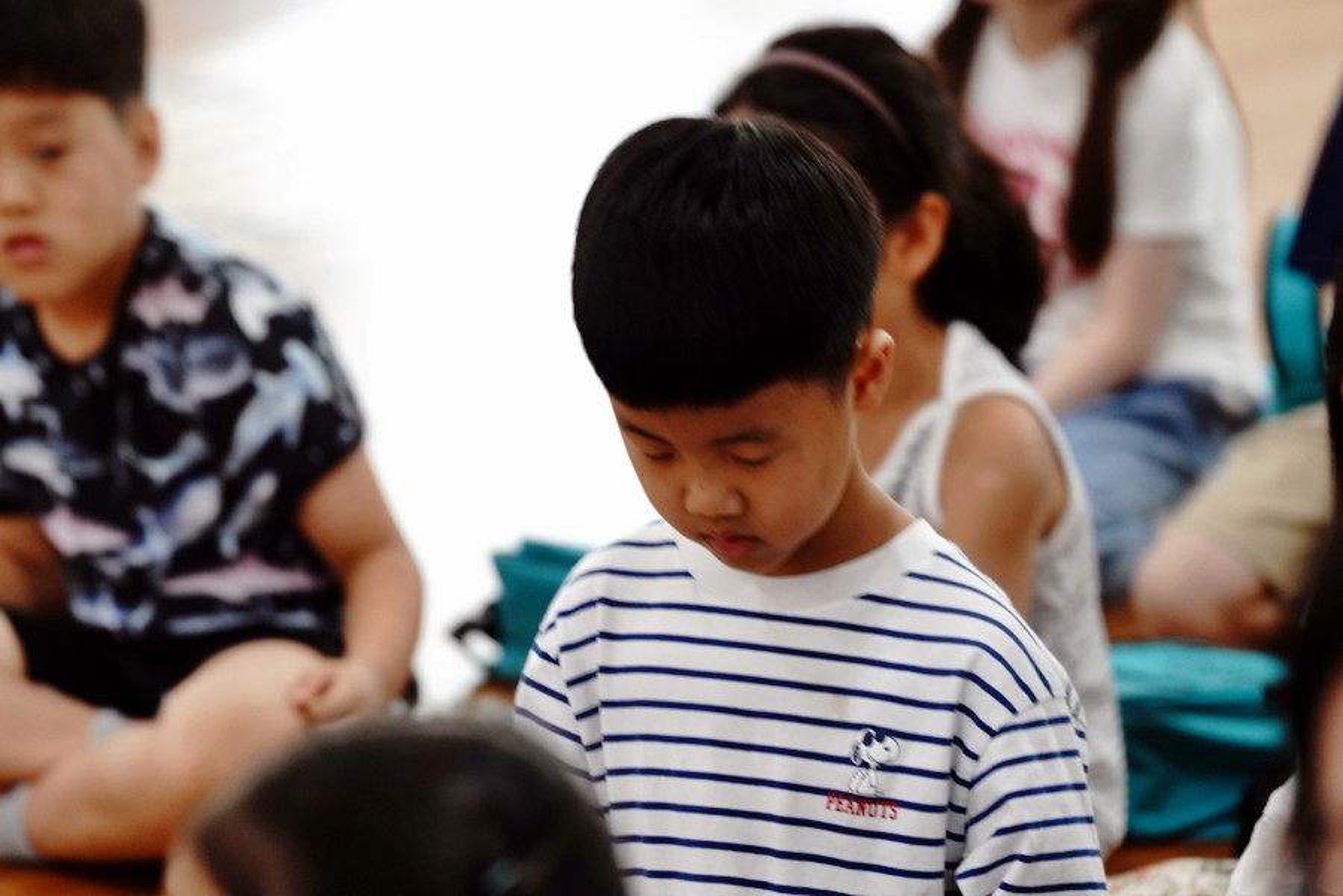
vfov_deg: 7.0
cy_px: 448
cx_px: 672
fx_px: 7349
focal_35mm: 197
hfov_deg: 10.4
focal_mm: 197
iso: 2000
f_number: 4.5
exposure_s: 1/160
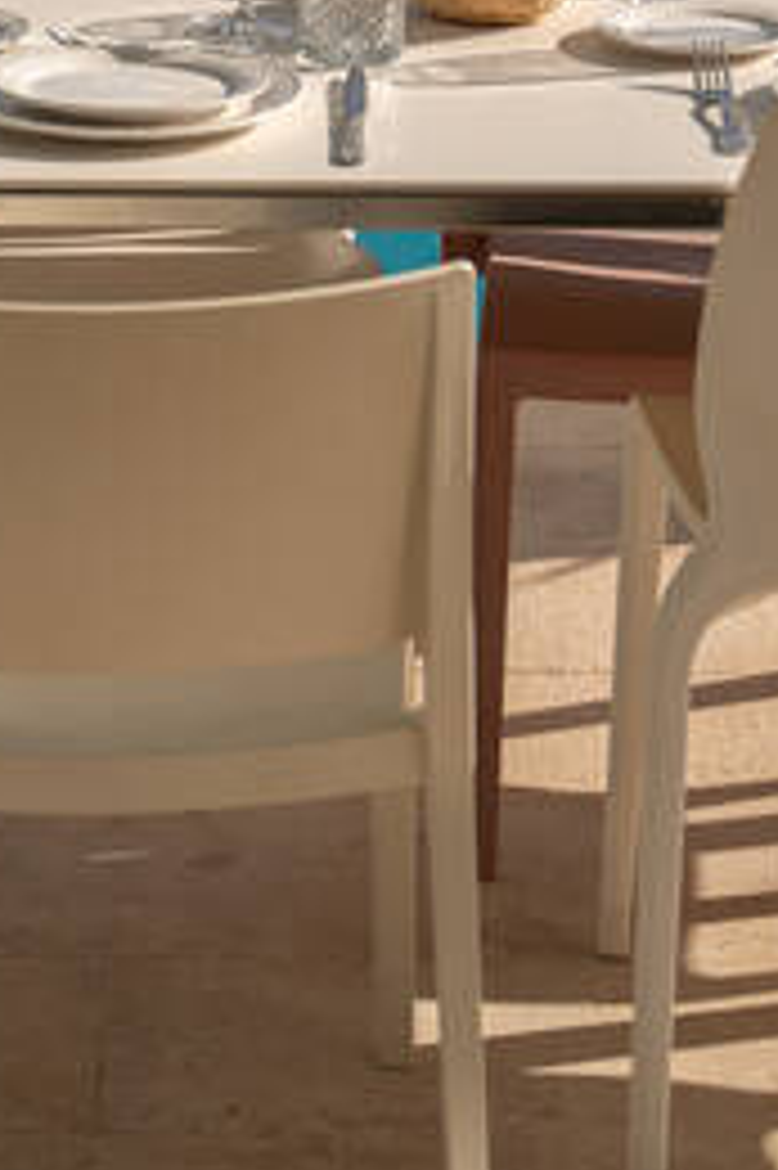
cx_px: -22
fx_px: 4897
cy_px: -202
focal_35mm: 151
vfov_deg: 13.3
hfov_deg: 9.0
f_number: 2.8
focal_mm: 52.3
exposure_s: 1/2000
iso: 100
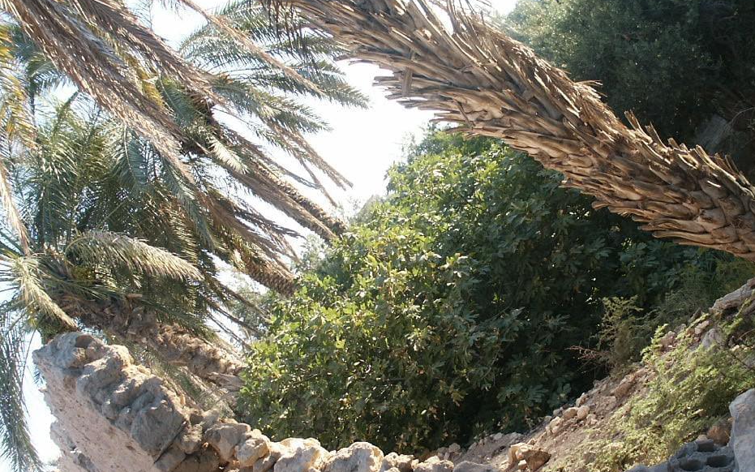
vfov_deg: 25.3
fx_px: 1049
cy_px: 287
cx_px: 401
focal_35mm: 51
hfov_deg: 39.6
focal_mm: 7.18
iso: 64
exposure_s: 1/125
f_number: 3
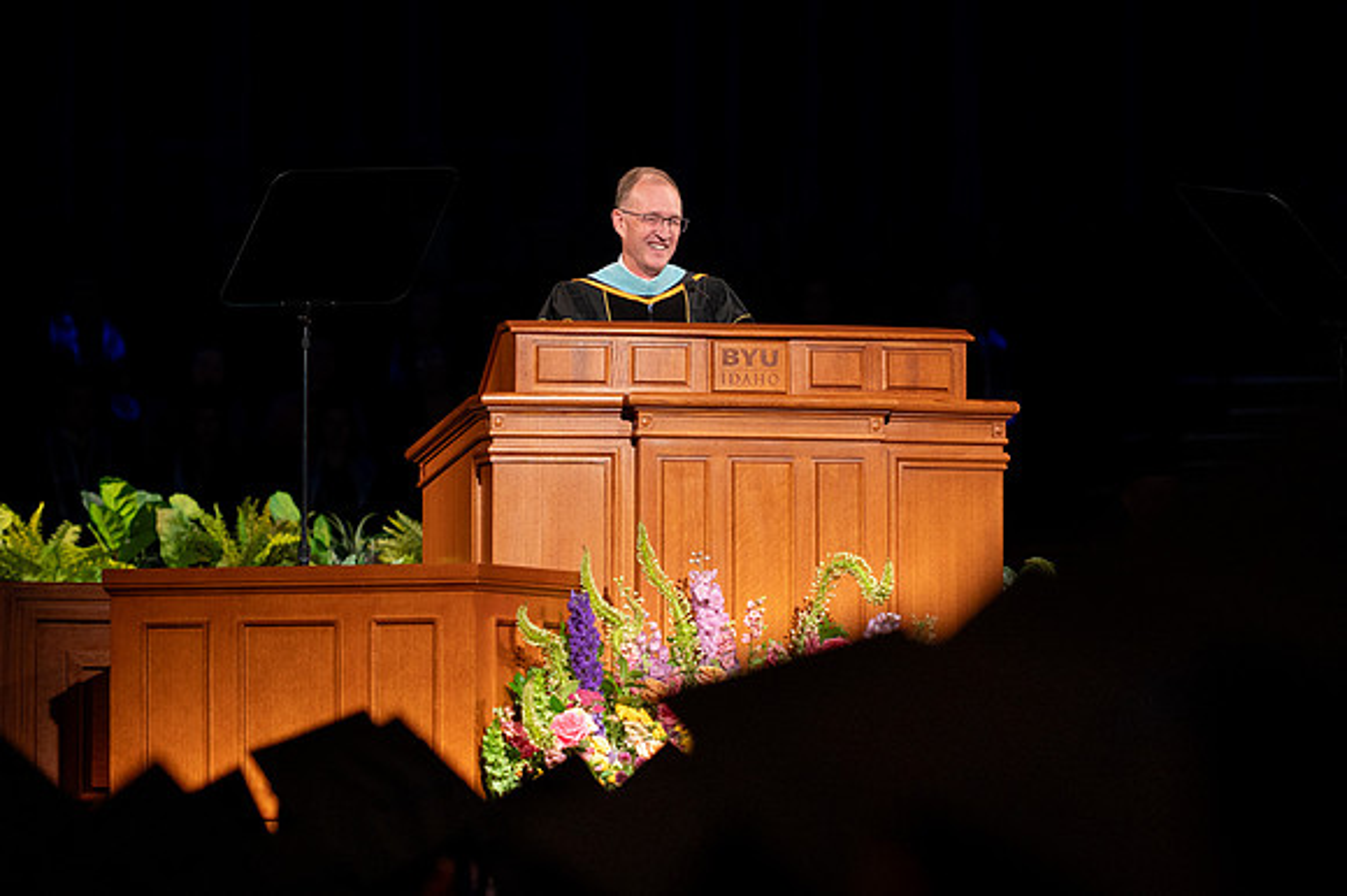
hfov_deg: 9.9
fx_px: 7773
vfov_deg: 6.6
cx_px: 643
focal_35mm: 208
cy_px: 540
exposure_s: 1/250
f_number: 2.8
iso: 1250
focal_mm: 160
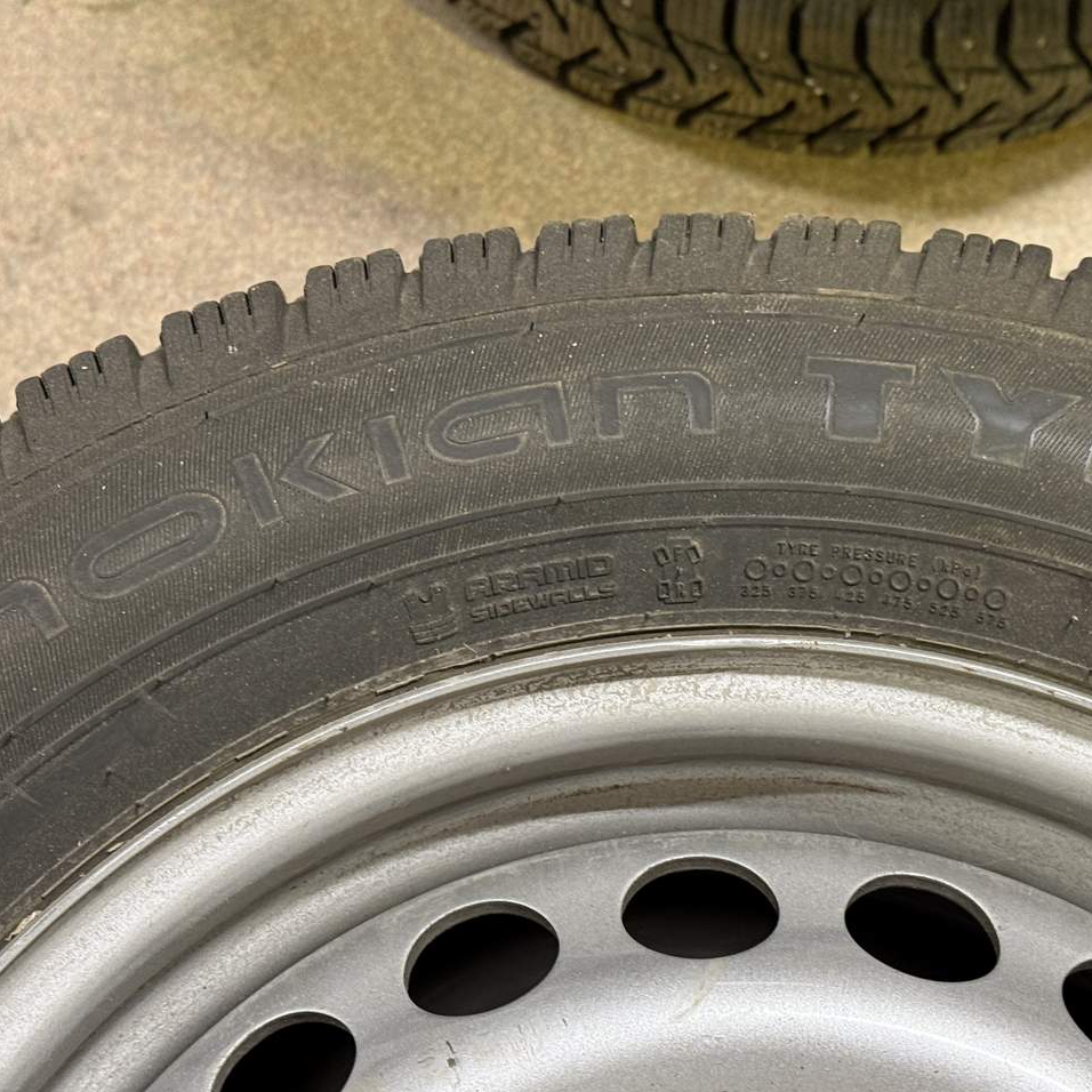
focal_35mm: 71
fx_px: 2534
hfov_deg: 24.3
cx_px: 619
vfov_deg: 24.3
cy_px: 557
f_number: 1.78
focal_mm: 6.76
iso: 200
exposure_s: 1/33
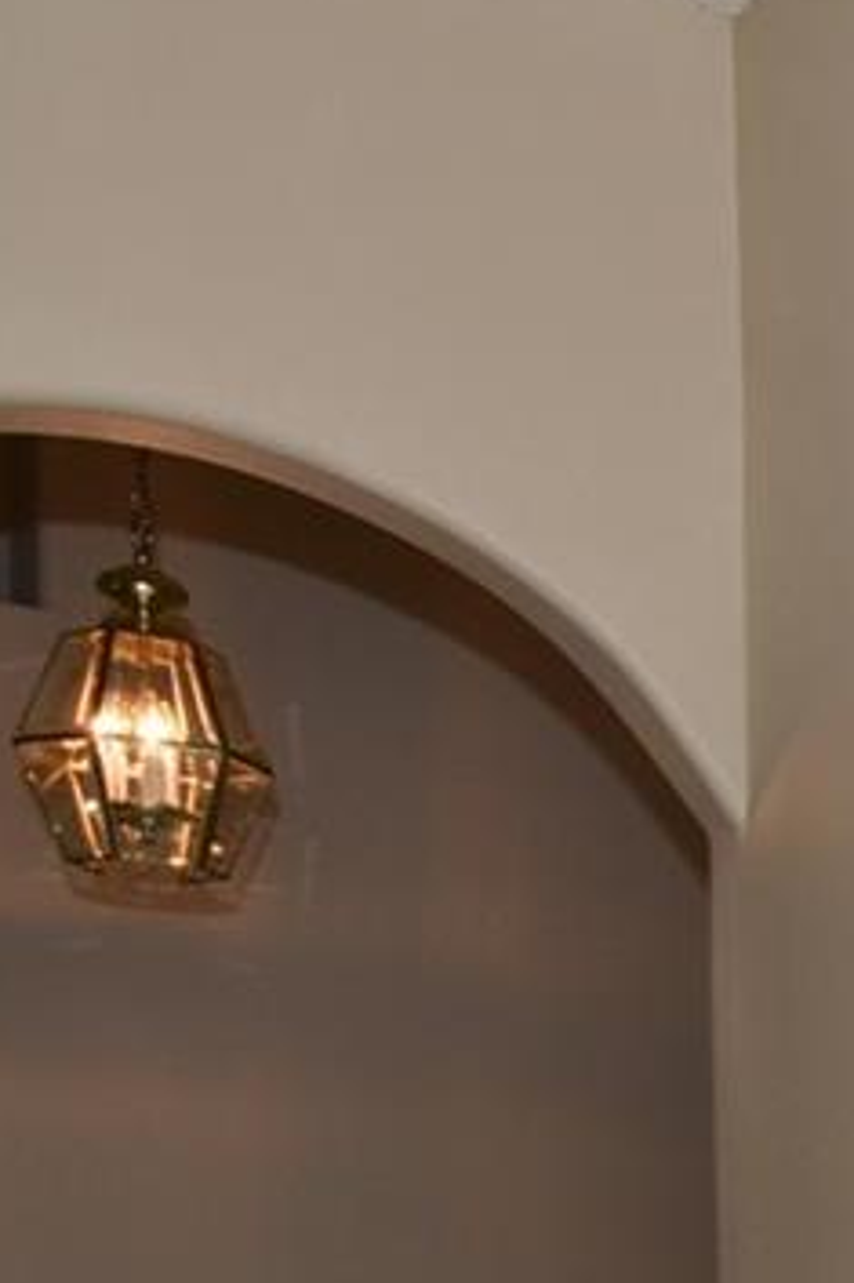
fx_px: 2422
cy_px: 1447
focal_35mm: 68
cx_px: 2282
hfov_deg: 12.8
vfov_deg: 27.0
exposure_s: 1/125
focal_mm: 10
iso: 200
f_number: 5.6
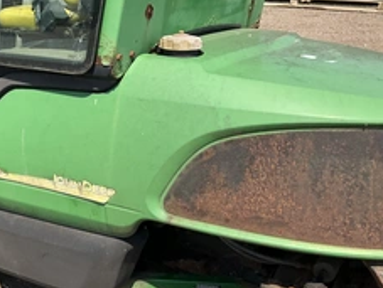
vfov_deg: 28.6
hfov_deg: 36.6
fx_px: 565
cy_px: 125
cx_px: 100
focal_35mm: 51
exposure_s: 1/1195
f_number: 1.8
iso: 25
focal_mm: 3
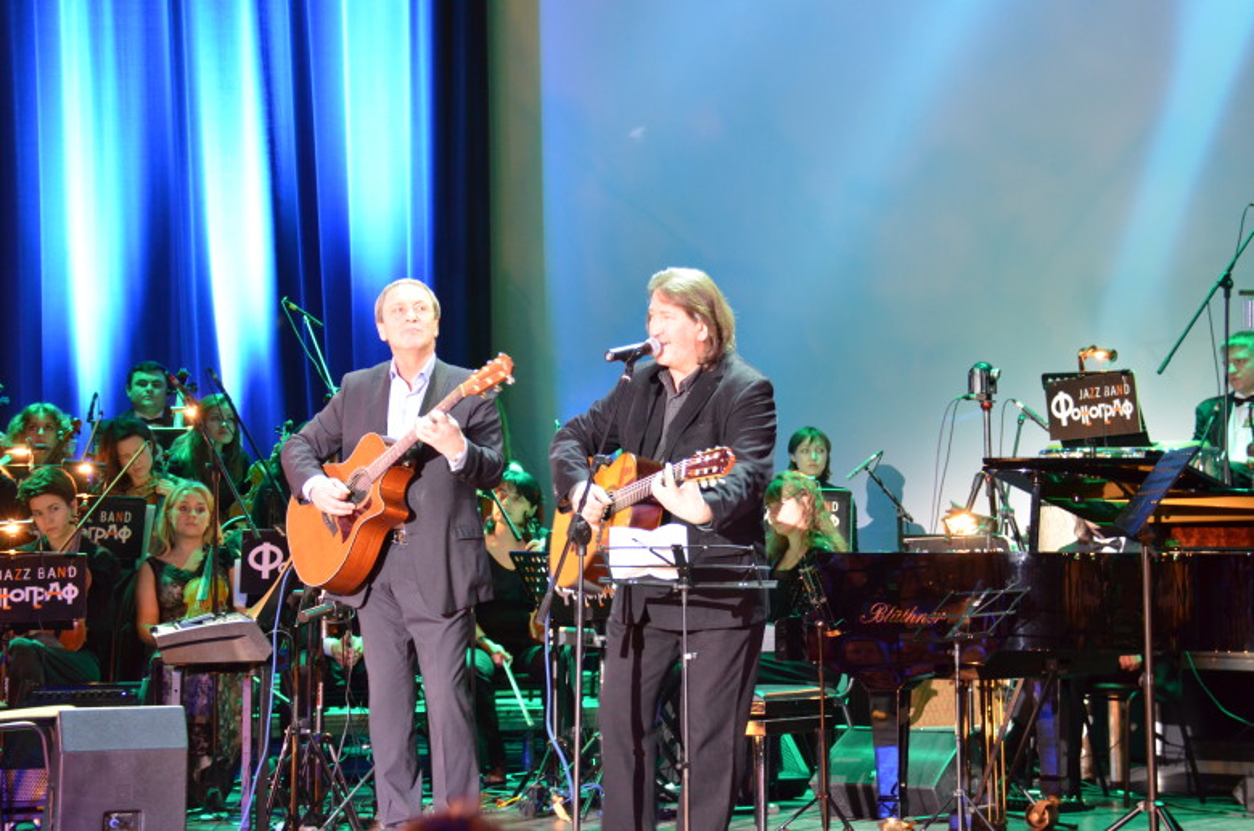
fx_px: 4068
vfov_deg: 11.7
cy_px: 416
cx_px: 627
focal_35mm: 117
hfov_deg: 17.5
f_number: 5.6
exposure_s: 1/20
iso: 1600
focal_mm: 78
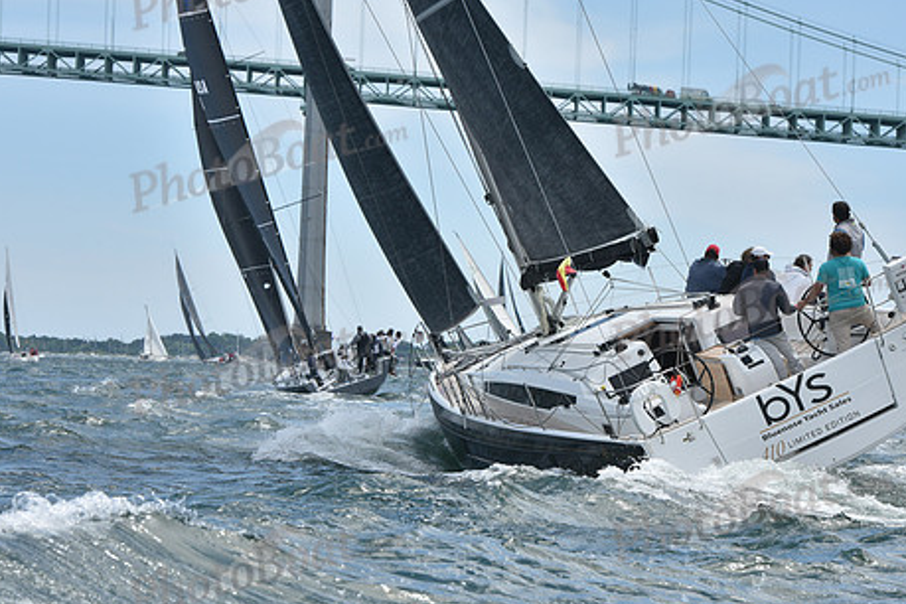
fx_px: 3976
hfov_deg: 13.0
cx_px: 511
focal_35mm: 158
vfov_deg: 8.7
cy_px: 236
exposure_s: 1/1000
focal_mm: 125
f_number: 8
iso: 250
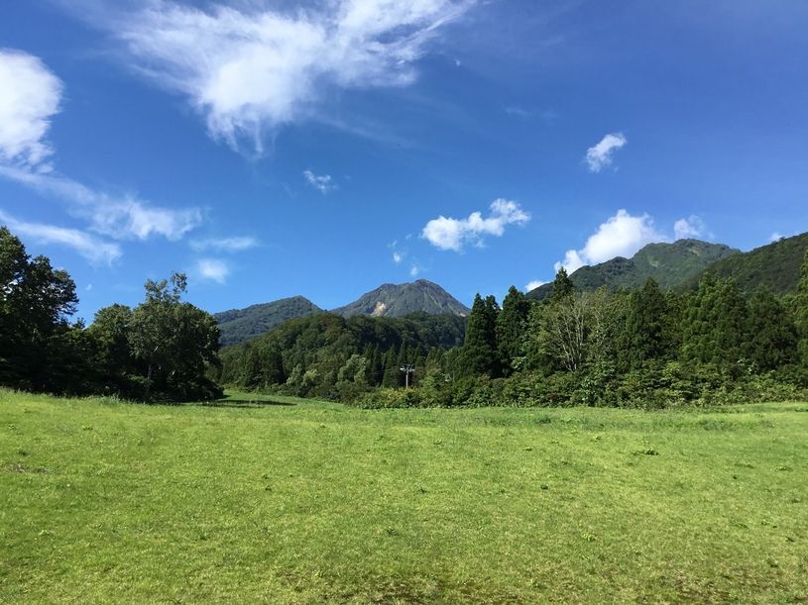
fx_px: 723
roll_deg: -0.2
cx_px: 404
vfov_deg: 45.4
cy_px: 302
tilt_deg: +15.7
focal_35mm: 31
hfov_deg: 58.4
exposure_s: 1/959
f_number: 2.4
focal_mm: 3.3
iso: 25
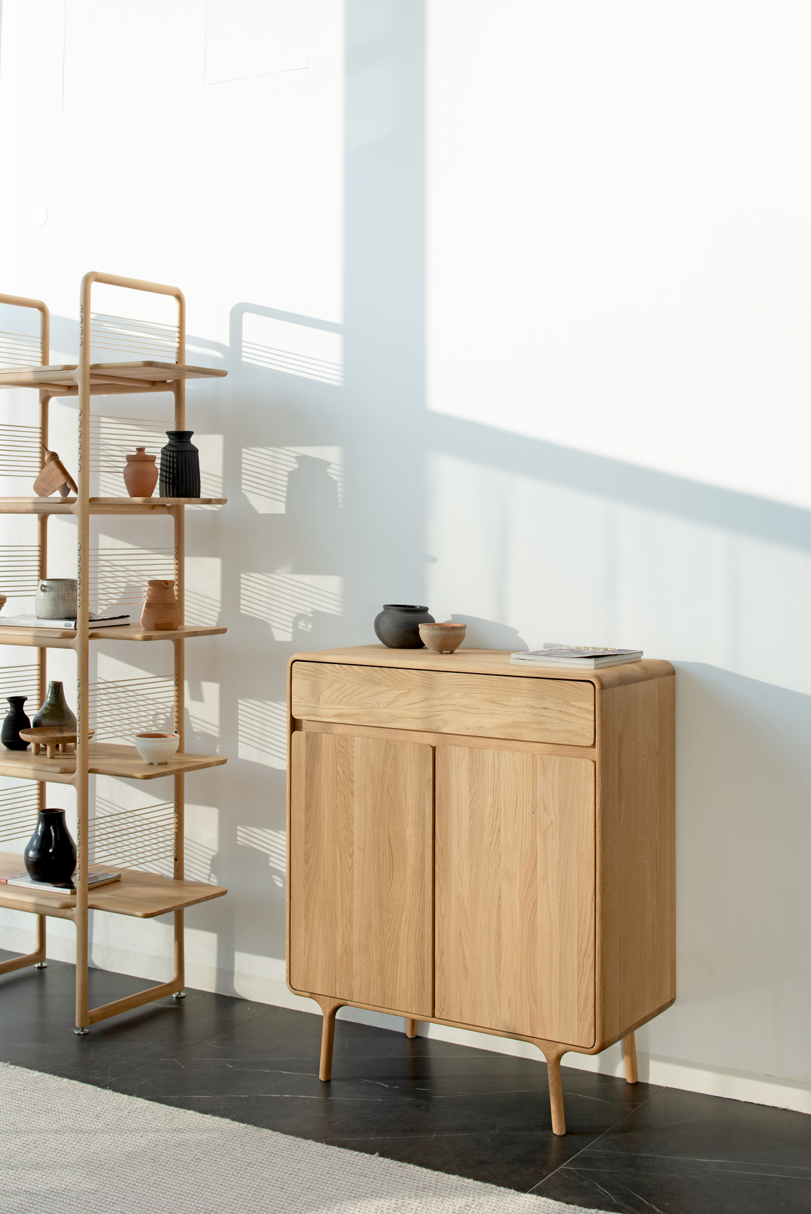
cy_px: 607
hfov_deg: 29.9
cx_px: 406
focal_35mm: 45
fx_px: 1519
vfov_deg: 43.6
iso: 100
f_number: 5
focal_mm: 45
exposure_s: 1/160
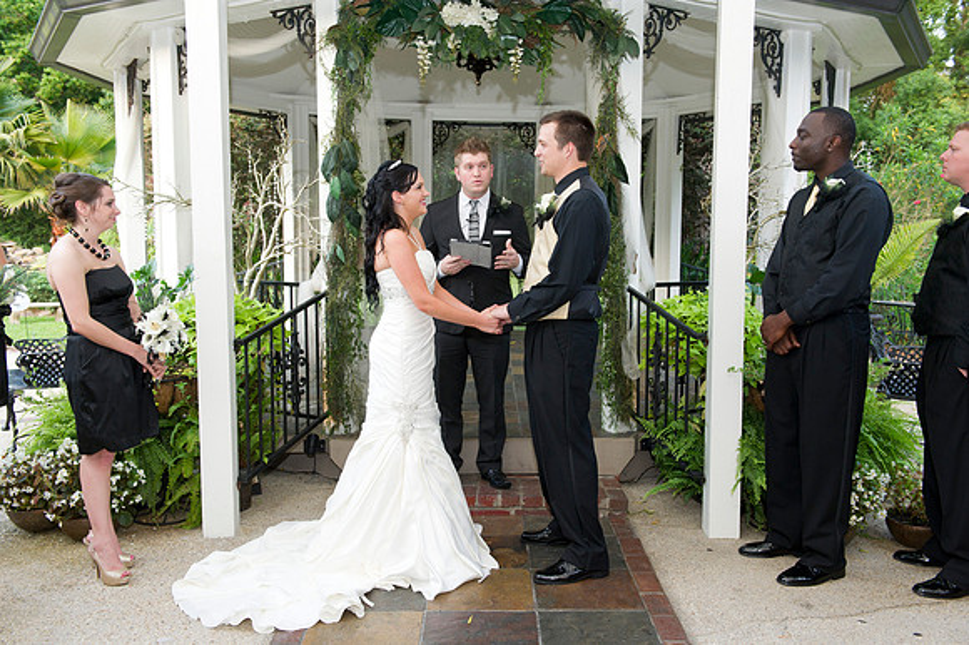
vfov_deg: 37.8
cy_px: 322
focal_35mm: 35
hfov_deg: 54.5
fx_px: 942
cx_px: 484
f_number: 5.6
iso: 800
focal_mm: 35
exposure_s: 1/125
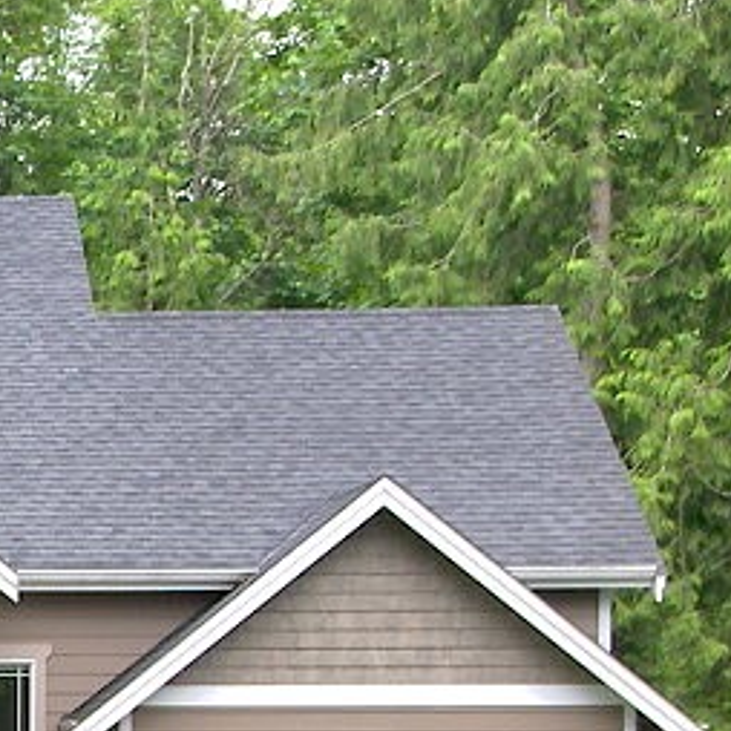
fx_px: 3655
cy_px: 852
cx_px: -717
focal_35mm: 153
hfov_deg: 10.5
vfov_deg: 11.2
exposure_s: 1/50
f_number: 3.6
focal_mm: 8.9
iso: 50
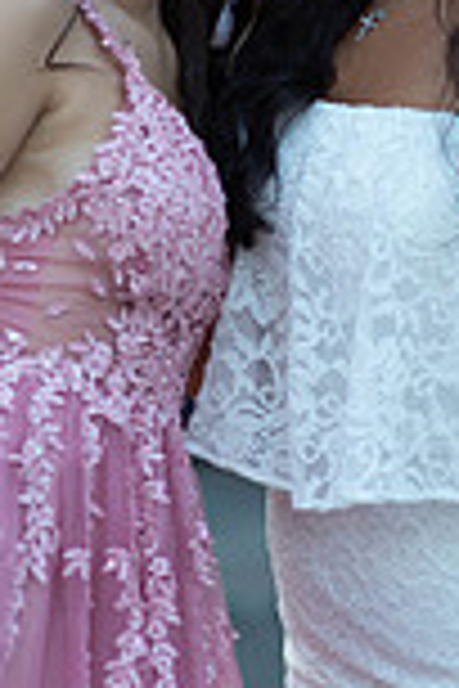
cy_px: 261
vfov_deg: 8.2
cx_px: 223
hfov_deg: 5.5
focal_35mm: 250
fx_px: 4781
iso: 250
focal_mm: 85
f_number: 2
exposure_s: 1/1000
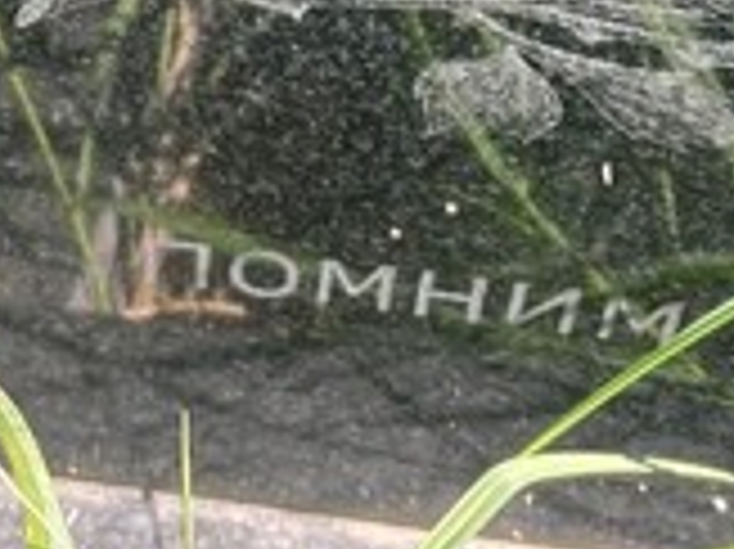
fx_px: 2712
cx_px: 657
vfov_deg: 10.4
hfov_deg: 15.2
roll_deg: +7.1
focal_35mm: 128
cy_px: -630
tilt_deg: -34.8
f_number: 1.6
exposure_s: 1/217
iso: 32
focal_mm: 4.2
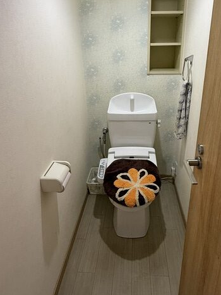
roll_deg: +0.6
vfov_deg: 71.0
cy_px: 121
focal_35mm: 24
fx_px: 204
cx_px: 124
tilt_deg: -19.8
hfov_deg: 56.6
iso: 320
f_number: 2.2
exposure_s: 1/60
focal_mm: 2.22
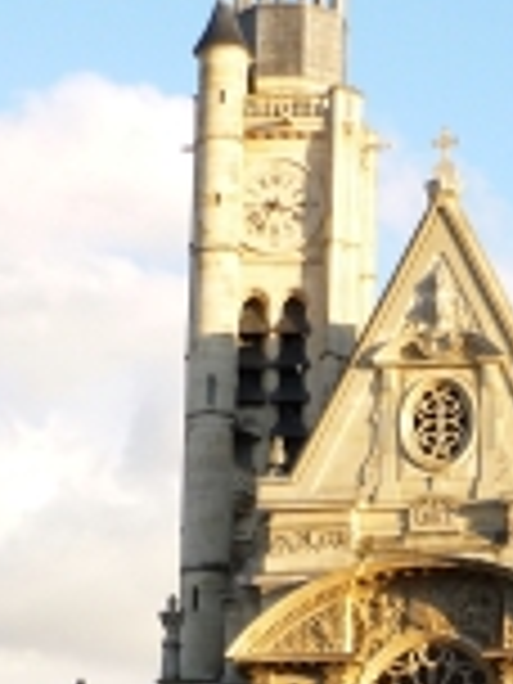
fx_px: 2292
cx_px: 612
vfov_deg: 16.8
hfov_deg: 12.5
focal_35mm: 116
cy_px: 562
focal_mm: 7.2
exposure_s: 1/320
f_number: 3
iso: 100
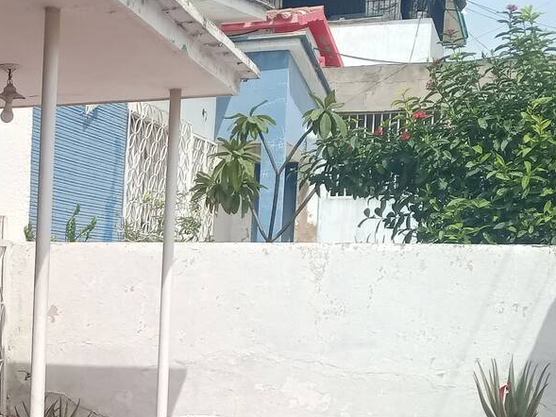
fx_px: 1060
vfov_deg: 21.9
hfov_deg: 27.0
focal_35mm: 66
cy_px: 356
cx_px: -56
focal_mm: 4.19
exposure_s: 1/830
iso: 105
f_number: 1.6
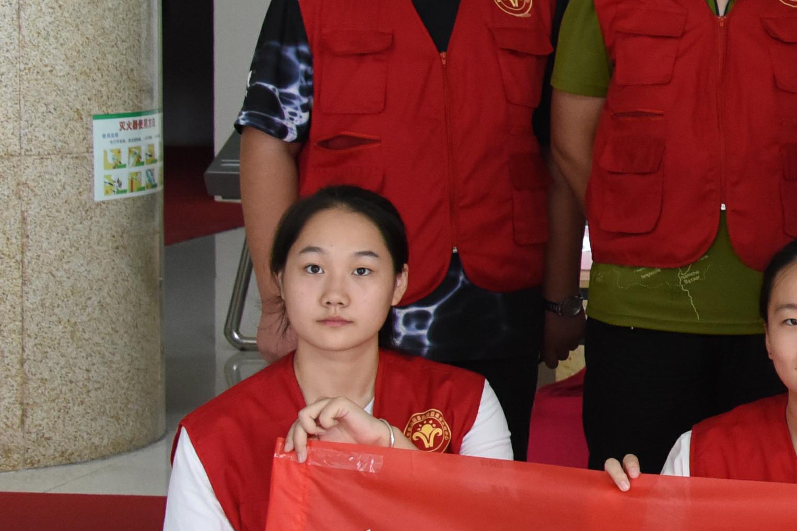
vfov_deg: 11.1
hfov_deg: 15.0
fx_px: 2723
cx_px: 1325
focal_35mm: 123
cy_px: 124
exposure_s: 1/160
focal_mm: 34
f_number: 6.3
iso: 1600
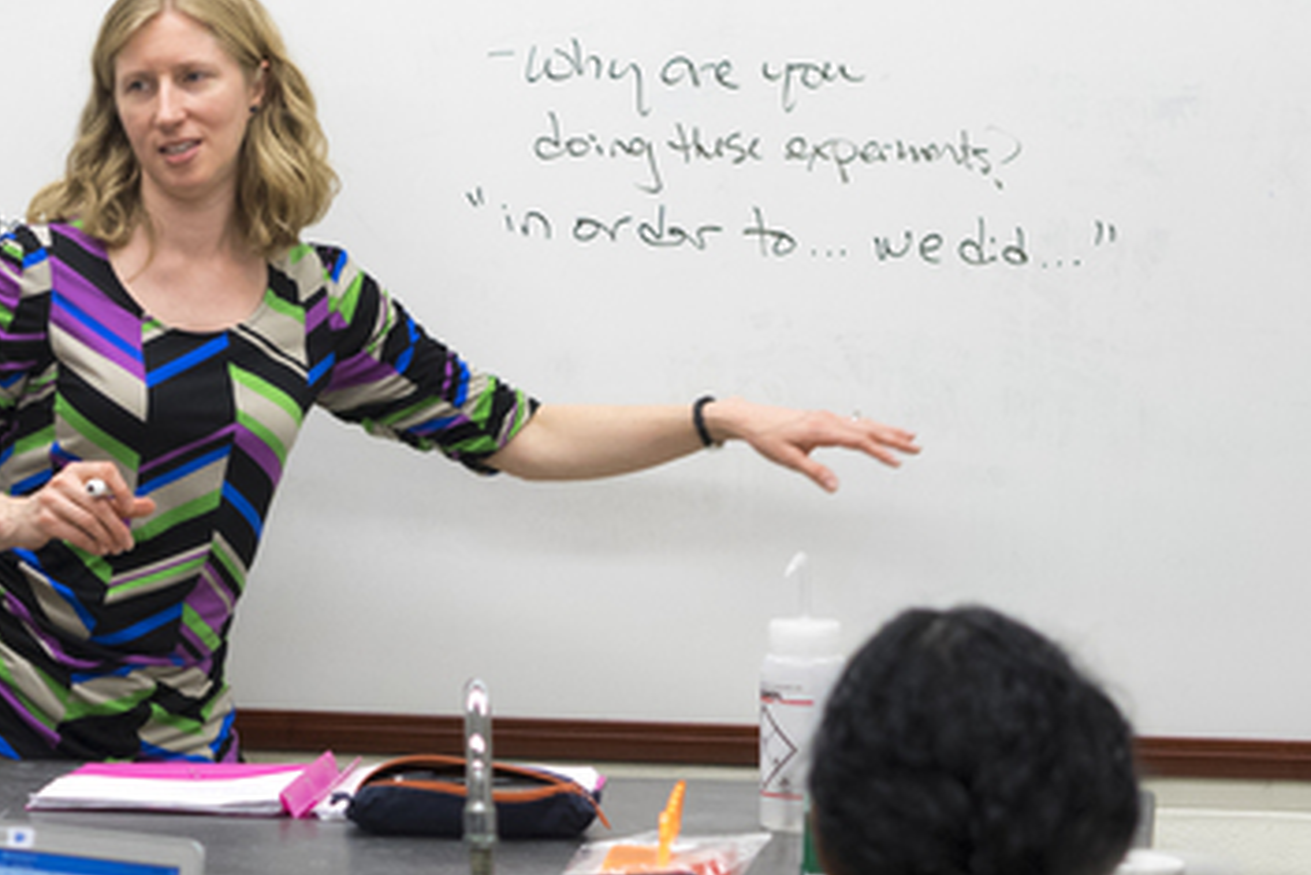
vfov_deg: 9.7
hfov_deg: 14.0
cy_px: 335
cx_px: -225
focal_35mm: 142
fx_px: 5173
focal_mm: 50
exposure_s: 1/250
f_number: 2.8
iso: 1000
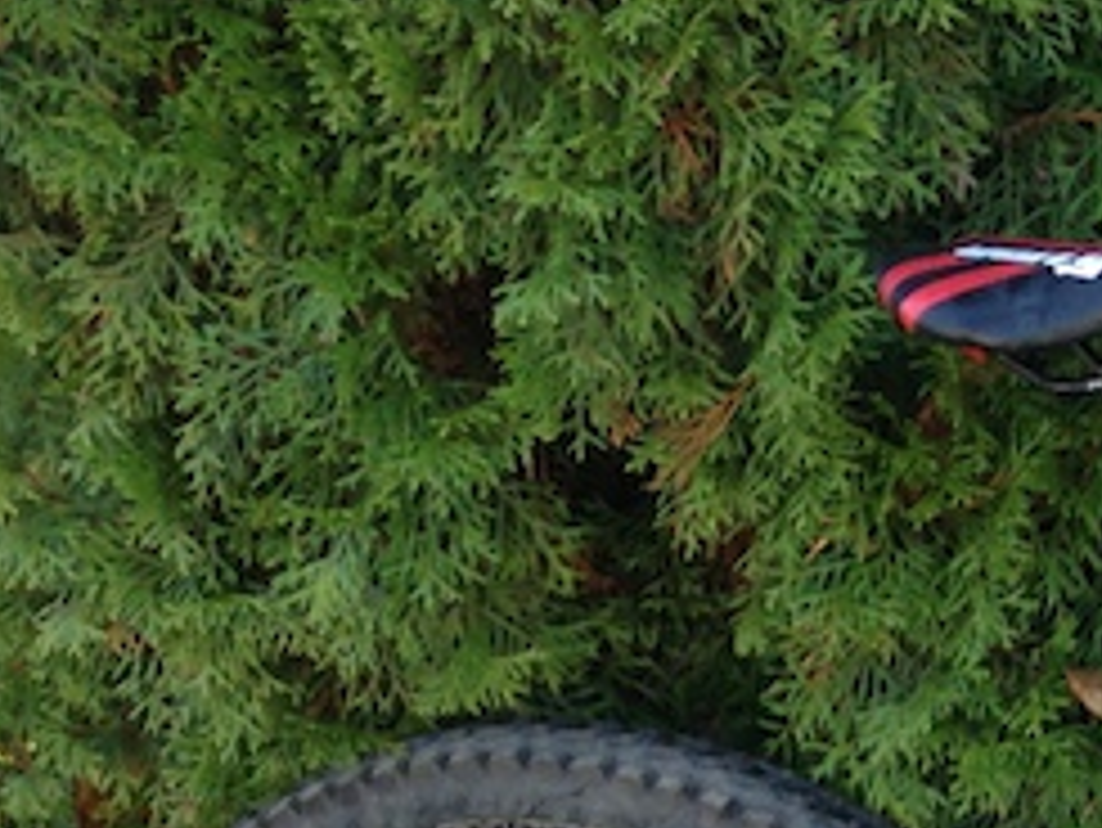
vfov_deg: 10.4
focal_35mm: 138
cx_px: 1966
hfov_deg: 13.0
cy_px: 1292
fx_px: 4395
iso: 50
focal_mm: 4.12
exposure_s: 1/60
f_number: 2.4
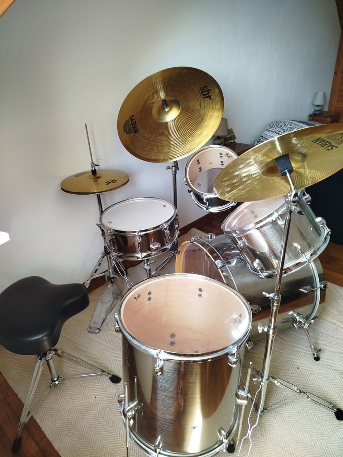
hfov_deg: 56.8
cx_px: 172
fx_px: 317
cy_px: 228
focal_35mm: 24
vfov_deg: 71.6
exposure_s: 1/50
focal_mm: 5.31
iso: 200
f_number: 1.7
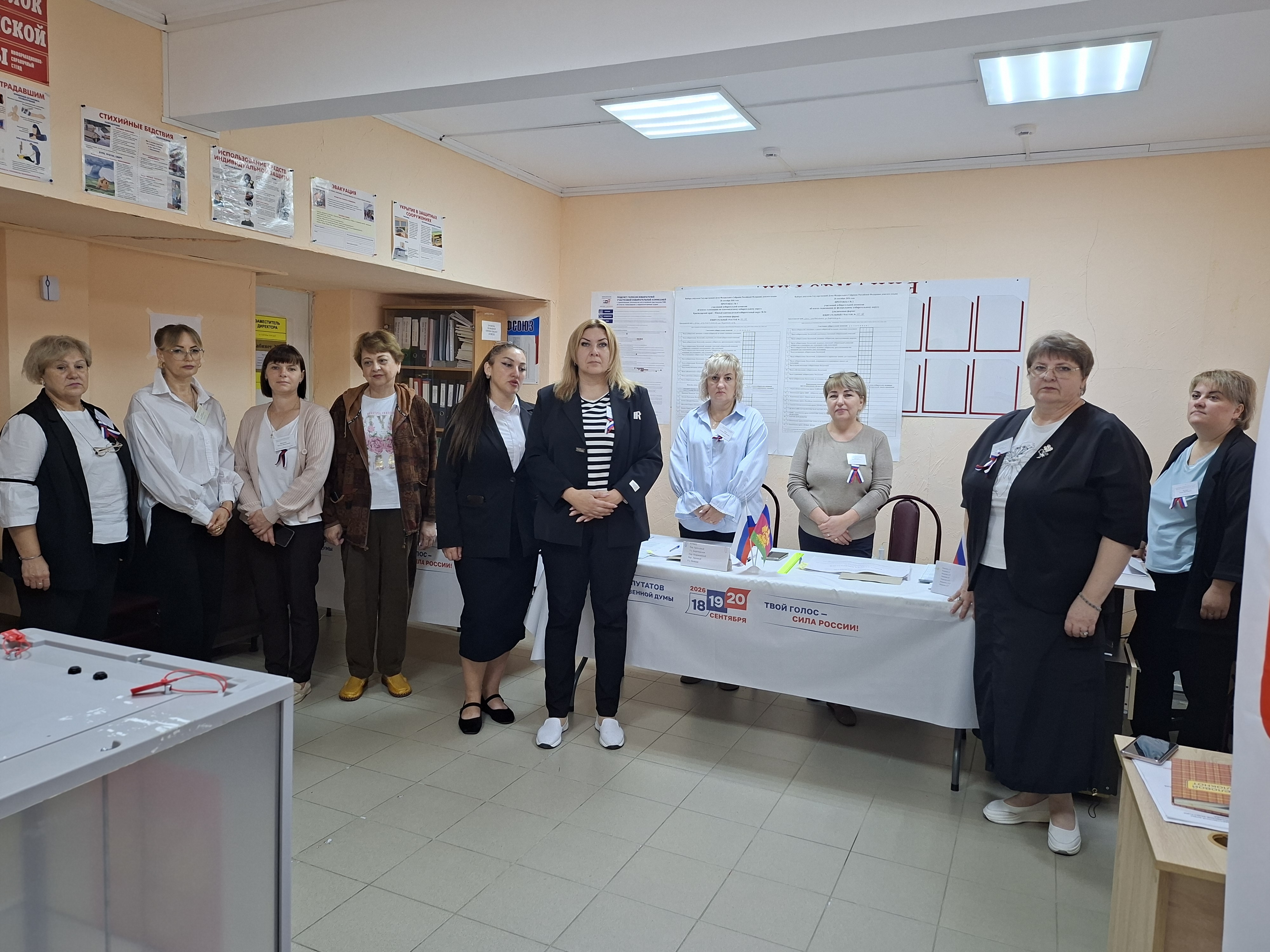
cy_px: 476
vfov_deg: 58.9
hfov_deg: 73.9
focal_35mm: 23
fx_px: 844
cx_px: 635
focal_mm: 5.54
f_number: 1.8
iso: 200
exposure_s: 1/60
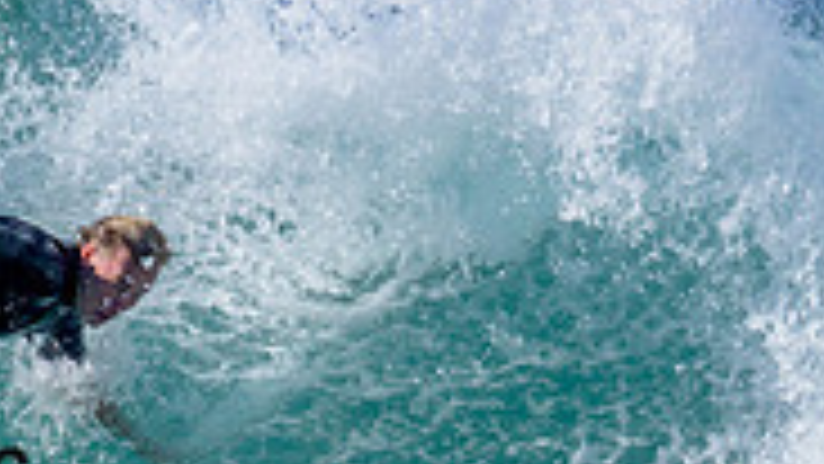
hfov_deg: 0.8
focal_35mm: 2756
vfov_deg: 0.4
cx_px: 221
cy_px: 412
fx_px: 60225
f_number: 11
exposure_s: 1/800
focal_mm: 610
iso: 250
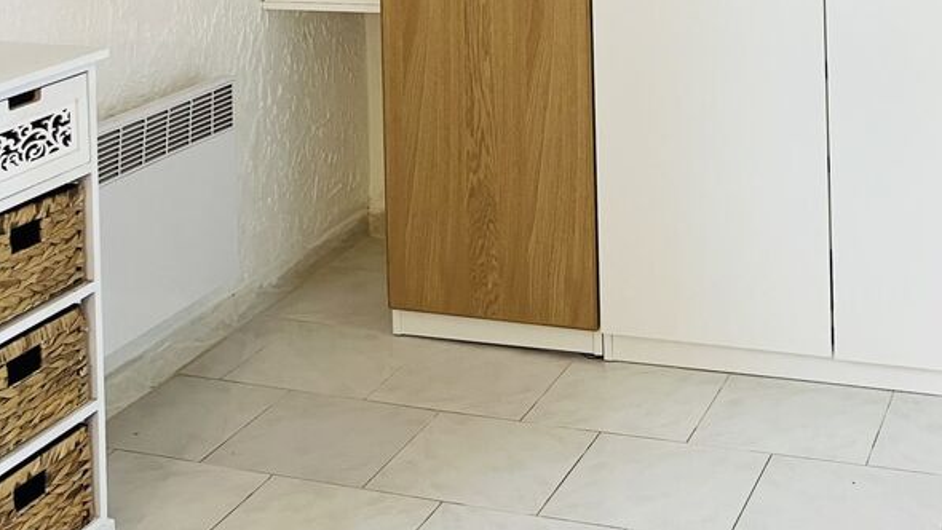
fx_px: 1549
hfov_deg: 33.6
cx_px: 597
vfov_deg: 18.0
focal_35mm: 62
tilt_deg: -2.8
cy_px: -182
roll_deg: +1.0
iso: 80
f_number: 1.8
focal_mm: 3.99
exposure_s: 1/50
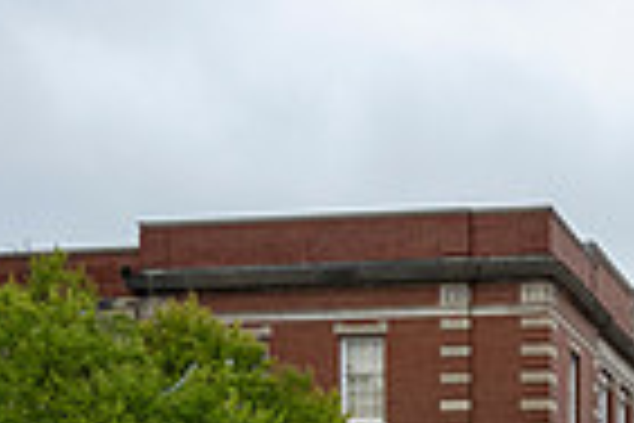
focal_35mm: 99
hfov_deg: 19.9
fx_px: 1743
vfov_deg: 12.5
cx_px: 661
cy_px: 794
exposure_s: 1/1600
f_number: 4
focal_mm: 24
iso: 640
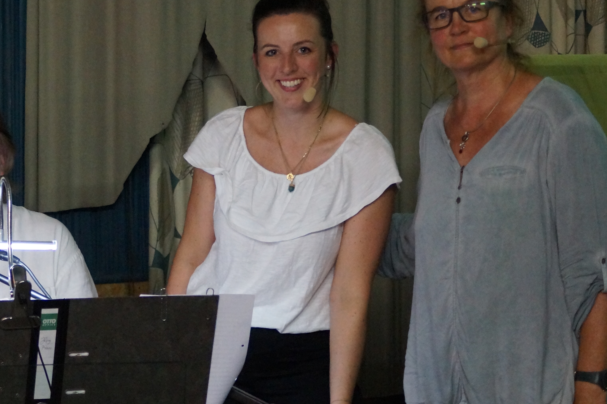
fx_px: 2492
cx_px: 131
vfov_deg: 9.3
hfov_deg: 13.8
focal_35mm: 148
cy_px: 239
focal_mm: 55
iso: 3200
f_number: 4
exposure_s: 1/30
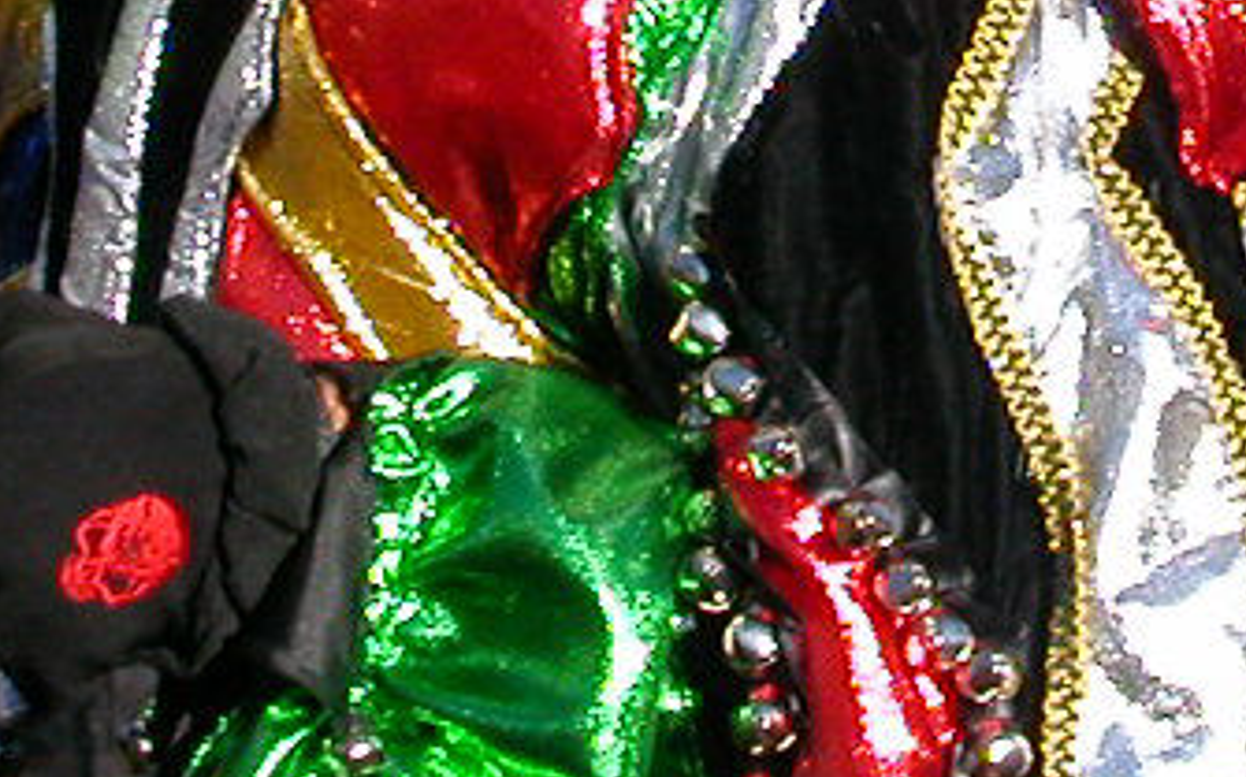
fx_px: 4073
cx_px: 1149
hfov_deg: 17.1
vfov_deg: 10.8
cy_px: -37
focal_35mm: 120
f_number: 4.5
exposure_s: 1/454
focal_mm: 5.6
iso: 100
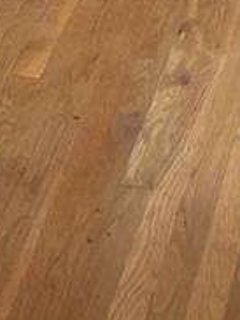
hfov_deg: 12.0
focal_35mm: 122
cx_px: 228
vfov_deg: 15.1
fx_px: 1129
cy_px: -138
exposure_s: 1/60
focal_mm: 3
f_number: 1.8
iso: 200
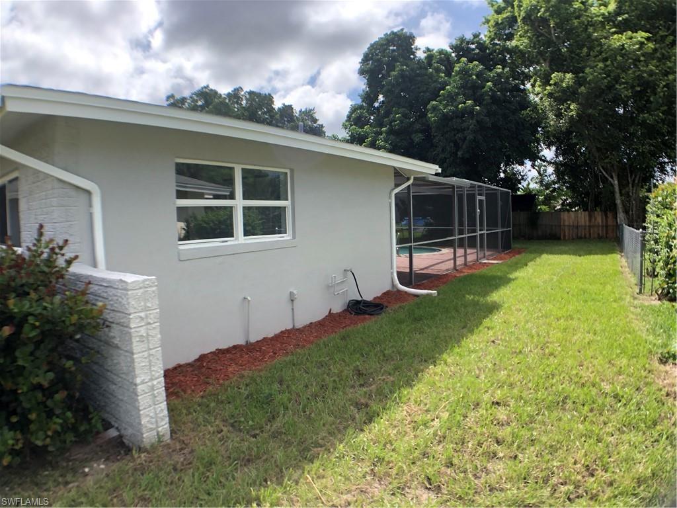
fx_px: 548
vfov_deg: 49.7
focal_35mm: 28
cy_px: 254
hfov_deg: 63.4
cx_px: 338
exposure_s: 1/923
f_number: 1.8
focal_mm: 4
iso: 20
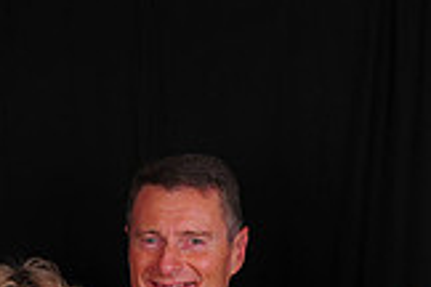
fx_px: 1413
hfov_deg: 17.3
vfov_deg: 10.9
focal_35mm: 118
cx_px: 144
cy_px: 498
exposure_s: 1/125
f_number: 8
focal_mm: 22
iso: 200
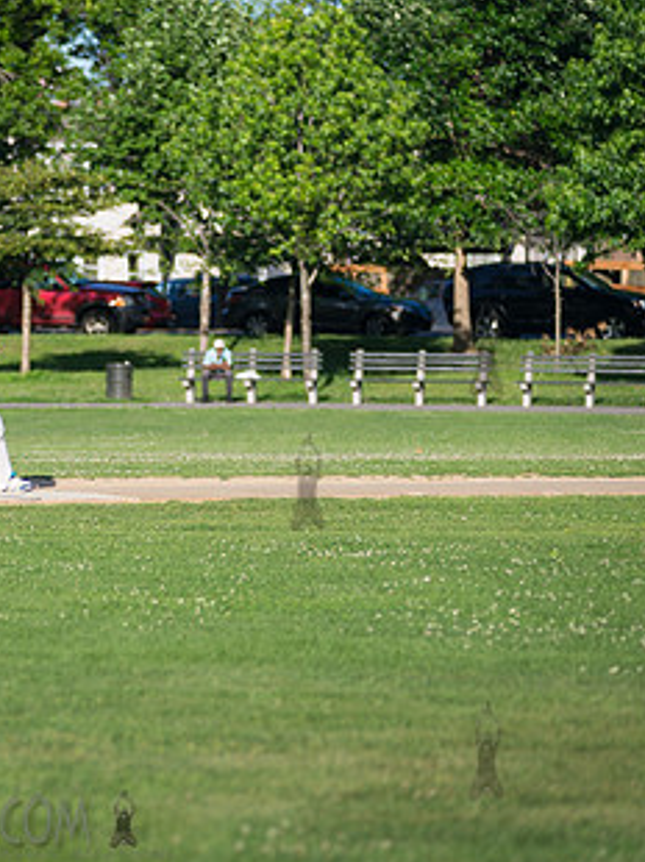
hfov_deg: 6.1
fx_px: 6045
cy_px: 346
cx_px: -53
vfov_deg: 8.2
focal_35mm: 243
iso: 200
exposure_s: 1/2500
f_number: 2.8
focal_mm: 135
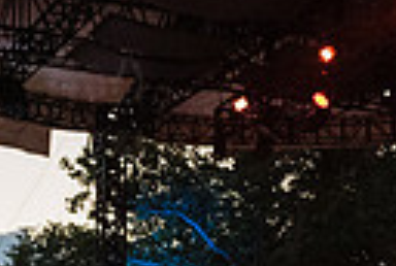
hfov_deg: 17.6
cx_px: 162
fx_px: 1279
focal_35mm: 116
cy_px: 405
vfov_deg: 11.4
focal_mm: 24
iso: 6400
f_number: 3.5
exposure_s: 1/250
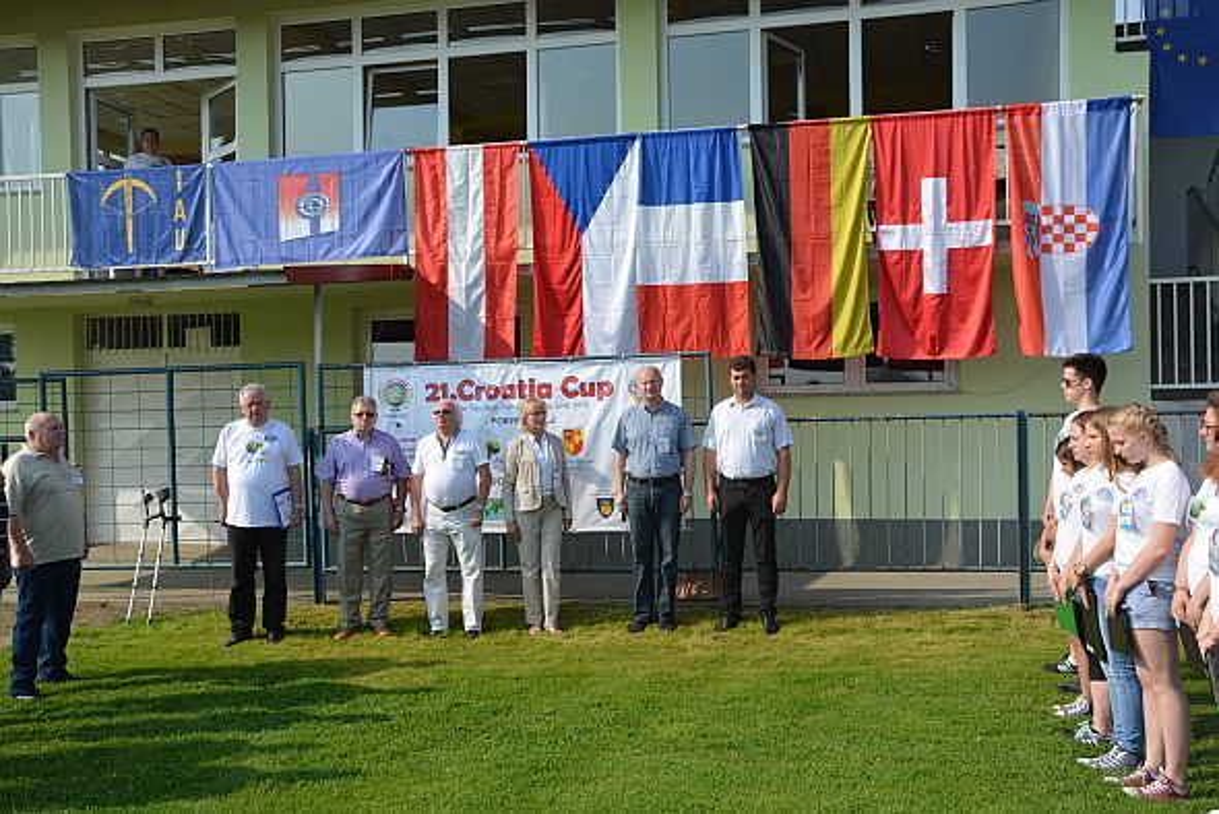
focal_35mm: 38
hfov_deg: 51.3
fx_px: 1270
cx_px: 610
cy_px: 407
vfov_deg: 35.5
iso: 110
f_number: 8
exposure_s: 1/250
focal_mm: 25
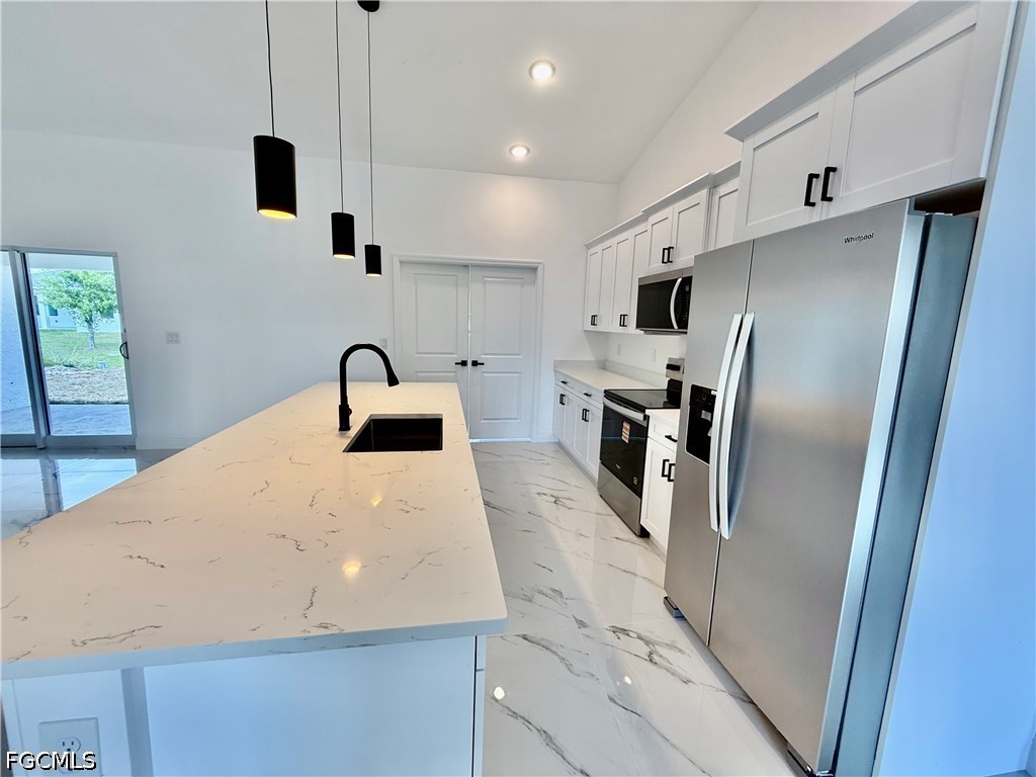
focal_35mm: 14
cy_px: 388
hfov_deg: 102.1
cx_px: 518
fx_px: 419
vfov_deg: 85.7
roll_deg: -1.8
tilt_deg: -8.6
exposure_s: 1/120
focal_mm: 2.22
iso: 80
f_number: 2.2
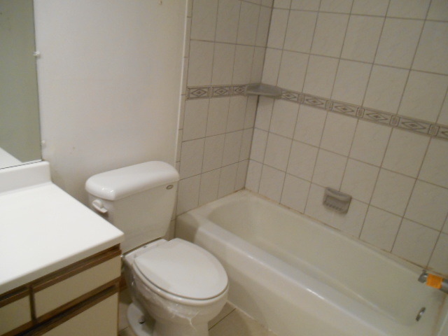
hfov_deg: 67.3
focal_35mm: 26
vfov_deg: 53.1
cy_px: 168
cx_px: 224
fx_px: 336
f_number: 3.4
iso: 320
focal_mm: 4.7
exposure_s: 1/30
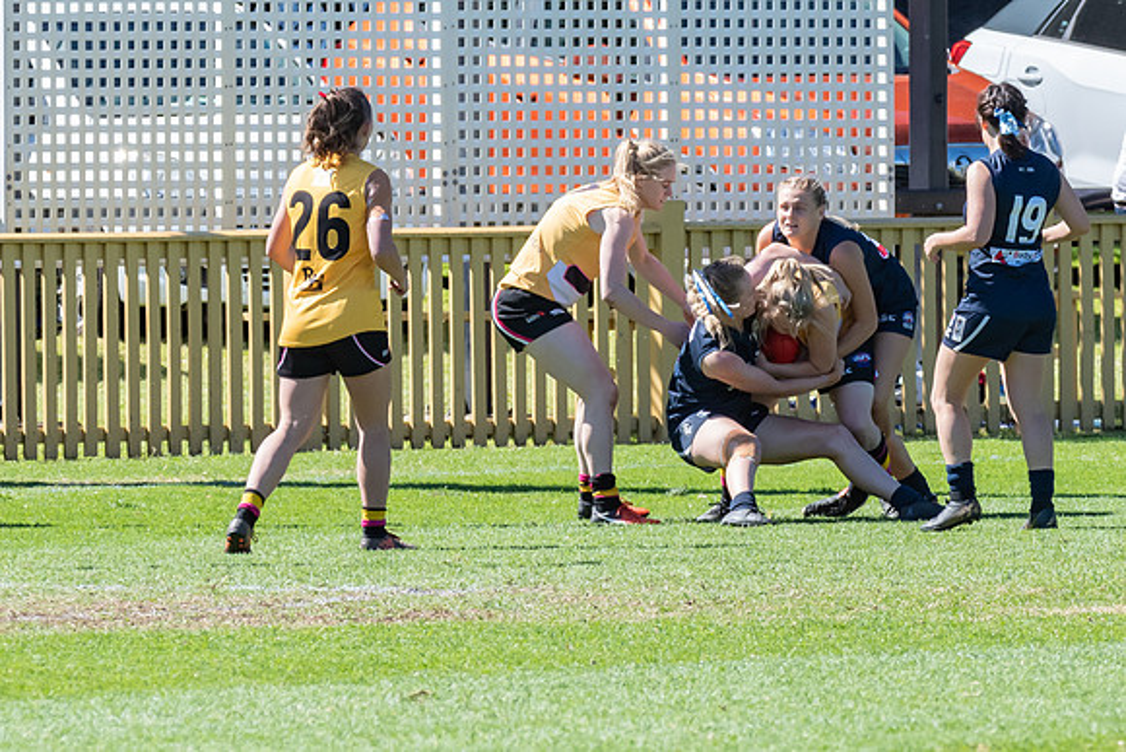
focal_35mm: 833
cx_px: 796
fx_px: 26056
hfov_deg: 2.5
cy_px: 411
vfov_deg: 1.7
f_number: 10
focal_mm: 320
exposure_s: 1/1000
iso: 800
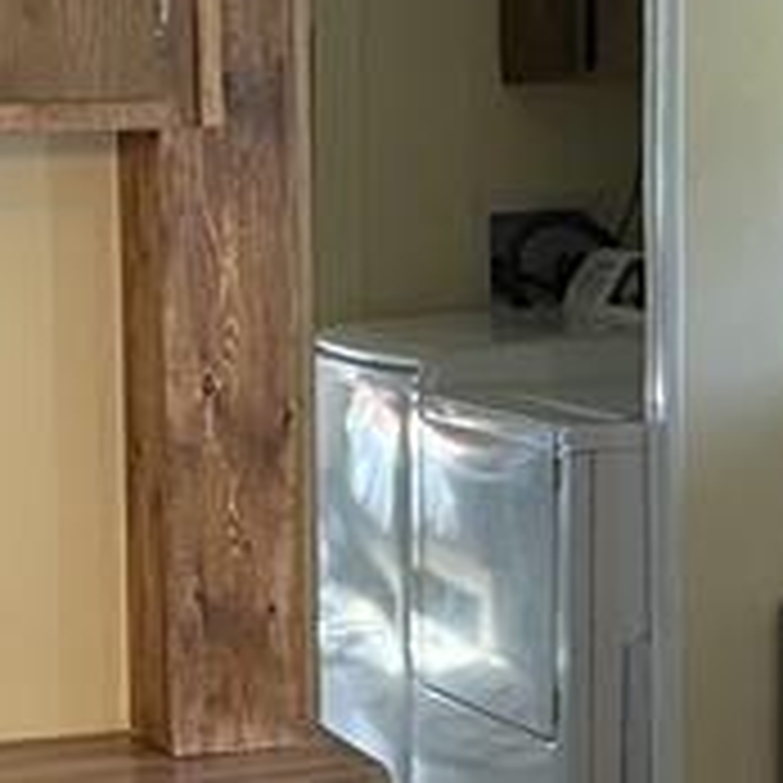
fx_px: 3455
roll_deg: +1.9
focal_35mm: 135
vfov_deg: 12.9
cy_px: 504
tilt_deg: -7.5
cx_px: 202
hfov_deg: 12.9
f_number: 1.6
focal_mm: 4.2
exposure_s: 1/60
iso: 160
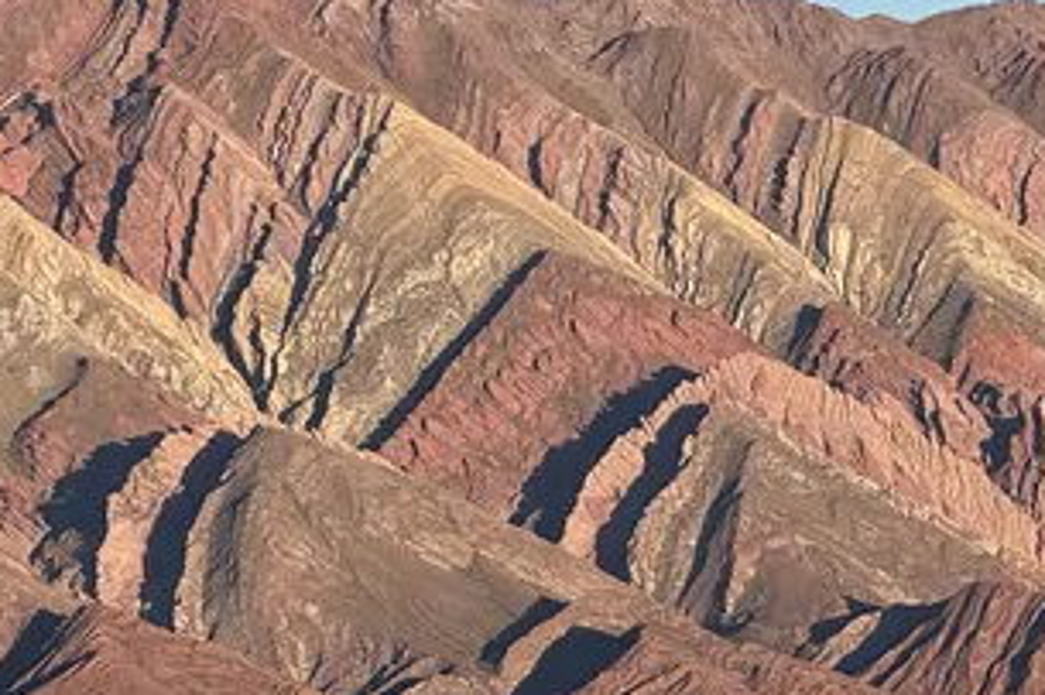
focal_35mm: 210
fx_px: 6092
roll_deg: +1.2
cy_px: 202
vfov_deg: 6.5
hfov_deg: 9.8
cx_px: 521
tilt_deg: -0.2
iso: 25
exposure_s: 1/652
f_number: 2.8
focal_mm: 9
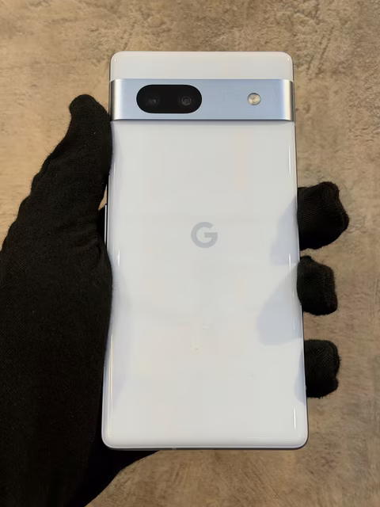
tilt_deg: +6.5
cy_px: 254
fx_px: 703
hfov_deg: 30.3
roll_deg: -1.6
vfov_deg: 39.7
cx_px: 190
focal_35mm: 48
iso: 64
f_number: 1.78
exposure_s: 1/50
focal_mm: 6.76
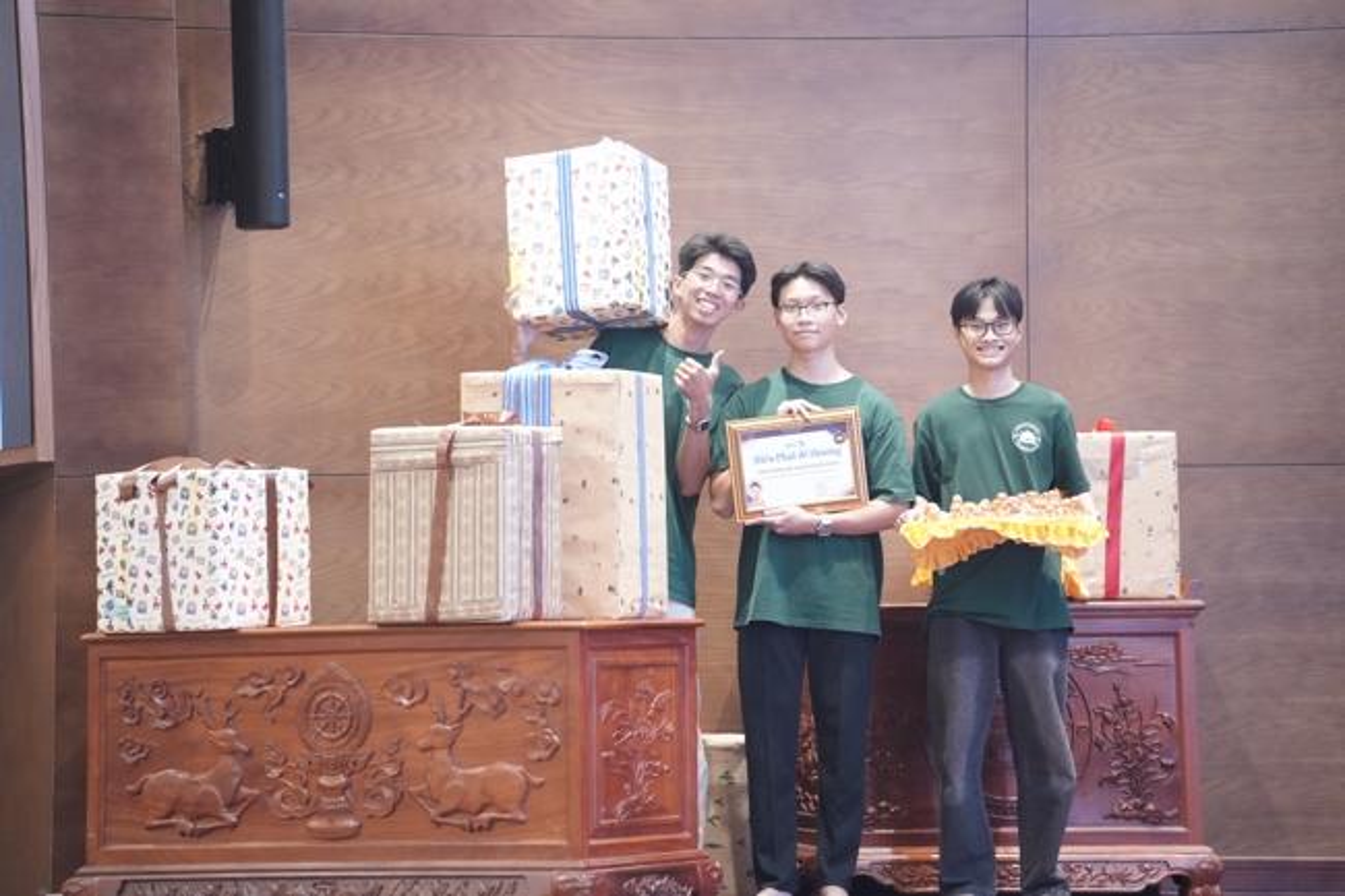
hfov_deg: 13.7
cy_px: 448
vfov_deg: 9.1
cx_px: 672
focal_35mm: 150
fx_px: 5602
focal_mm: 150
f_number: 2.8
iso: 5000
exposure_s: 1/100
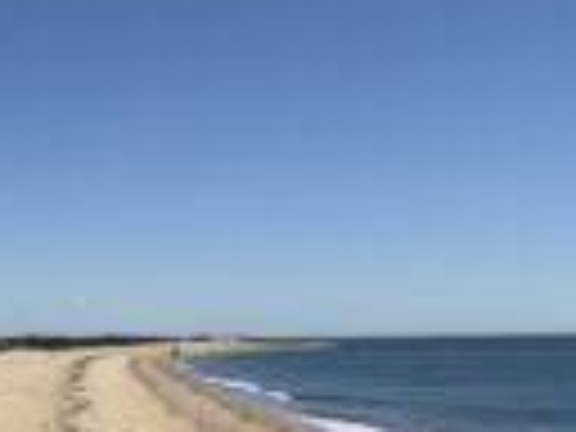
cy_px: 324
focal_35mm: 81
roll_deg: +1.1
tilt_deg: +0.6
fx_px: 1348
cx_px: 14
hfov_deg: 23.2
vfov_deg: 18.1
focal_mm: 5.96
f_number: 1.6
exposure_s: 1/10101
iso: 50
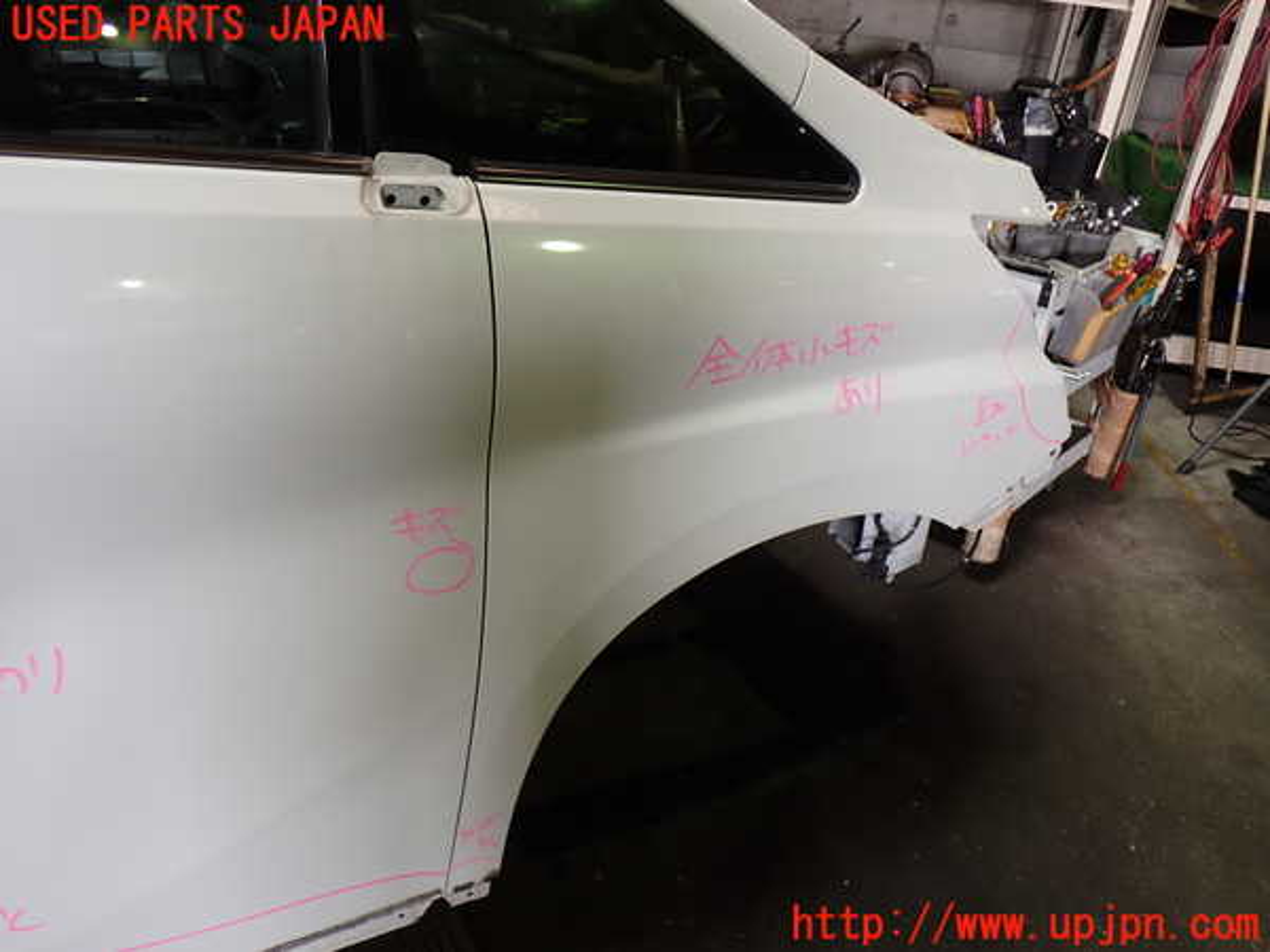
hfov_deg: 60.0
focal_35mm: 30
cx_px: 635
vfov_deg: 46.8
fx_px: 1101
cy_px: 476
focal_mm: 5.4
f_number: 2.3
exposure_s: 1/60
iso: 125
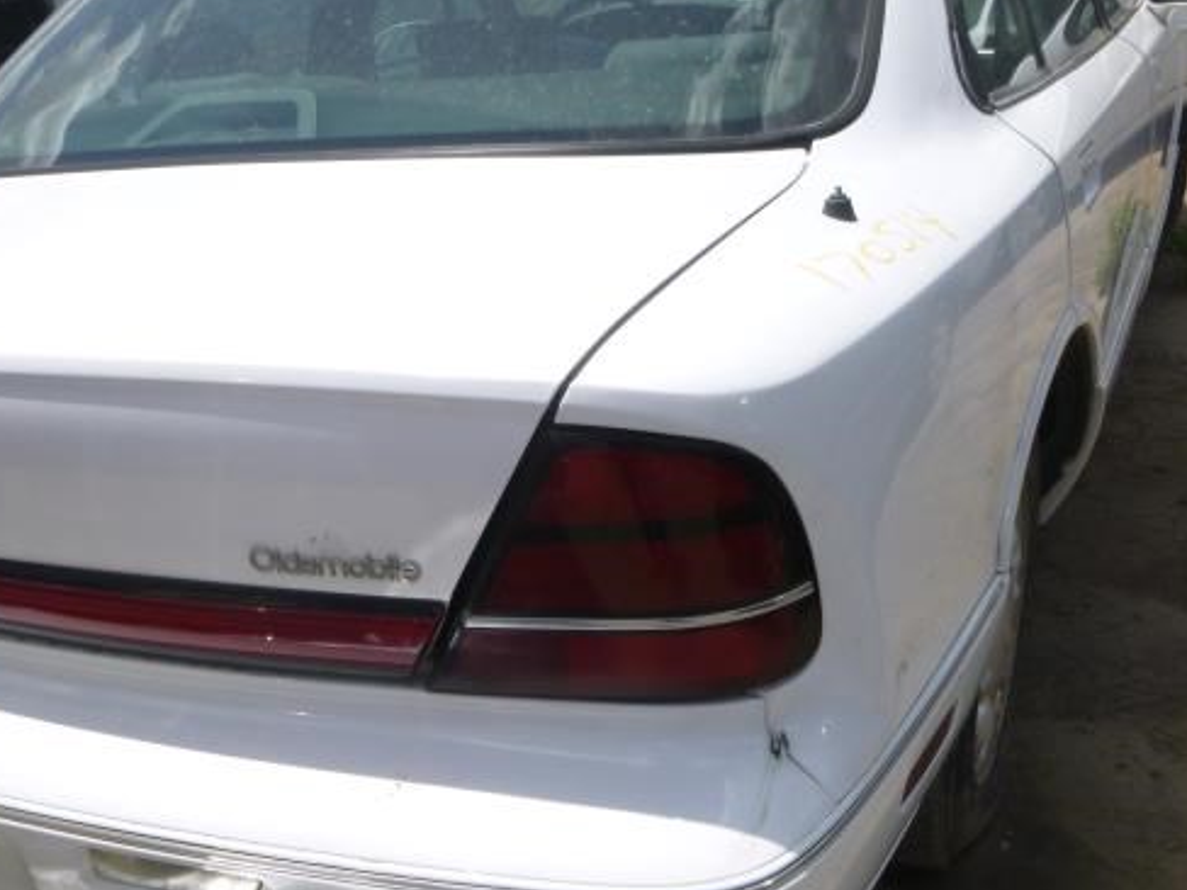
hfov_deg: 44.4
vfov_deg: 34.8
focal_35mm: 41
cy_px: 588
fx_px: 1406
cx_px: 316
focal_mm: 4.5
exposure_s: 1/800
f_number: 3.9
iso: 100
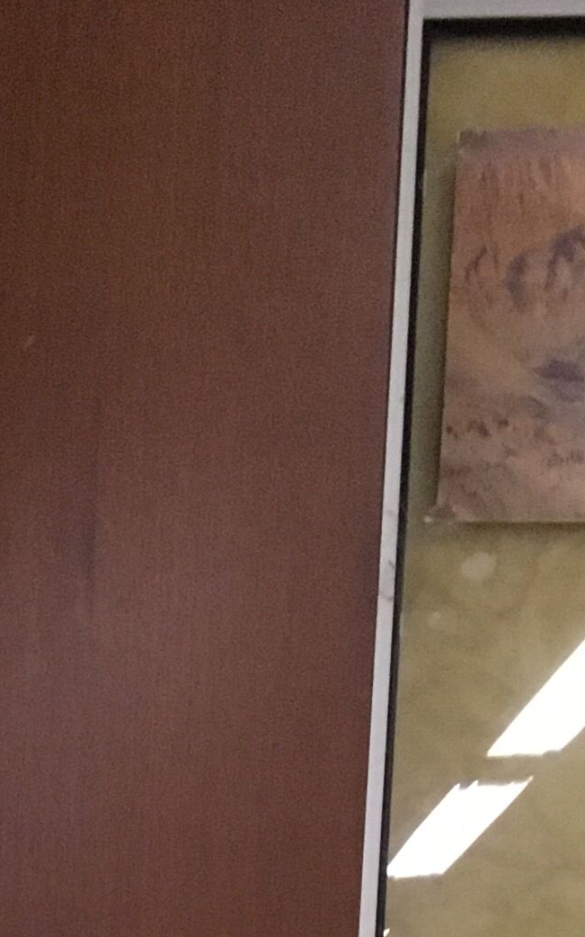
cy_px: 1773
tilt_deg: -8.5
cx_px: -444
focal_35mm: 119
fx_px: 3036
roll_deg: -1.1
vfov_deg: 14.9
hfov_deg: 10.4
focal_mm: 4.15
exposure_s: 1/20
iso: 200
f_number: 2.2
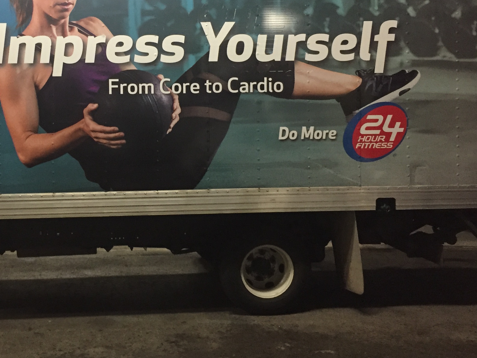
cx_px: 137
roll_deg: +0.5
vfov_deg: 30.0
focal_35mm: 48
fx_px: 661
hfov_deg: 38.9
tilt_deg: -1.5
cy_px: 111
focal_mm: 4.15
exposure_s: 1/17
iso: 250
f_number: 2.2
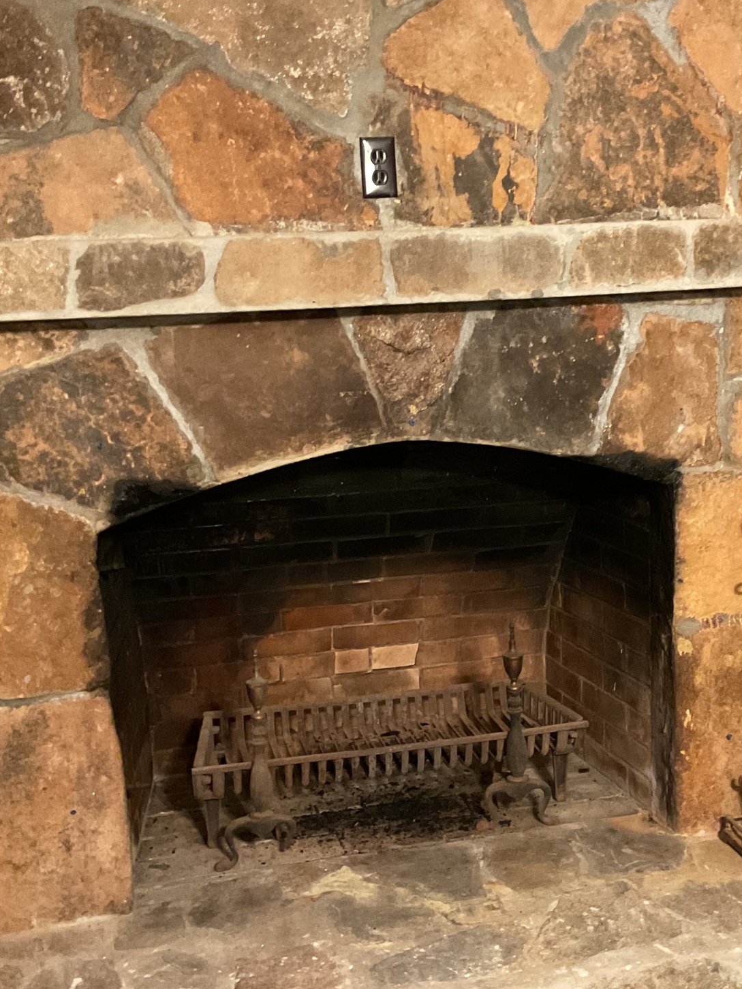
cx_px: 437
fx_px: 1315
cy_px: 589
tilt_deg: -12.8
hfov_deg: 31.4
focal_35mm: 46
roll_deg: +1.2
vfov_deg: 41.1
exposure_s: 1/24
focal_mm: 3
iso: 500
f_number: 1.8
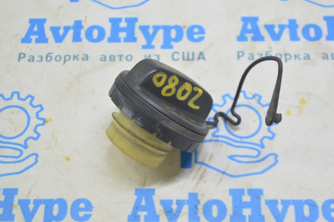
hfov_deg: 33.4
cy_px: 111
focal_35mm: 60
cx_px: 167
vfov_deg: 22.6
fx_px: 556
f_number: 5.6
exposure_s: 1/20
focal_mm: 40
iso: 400
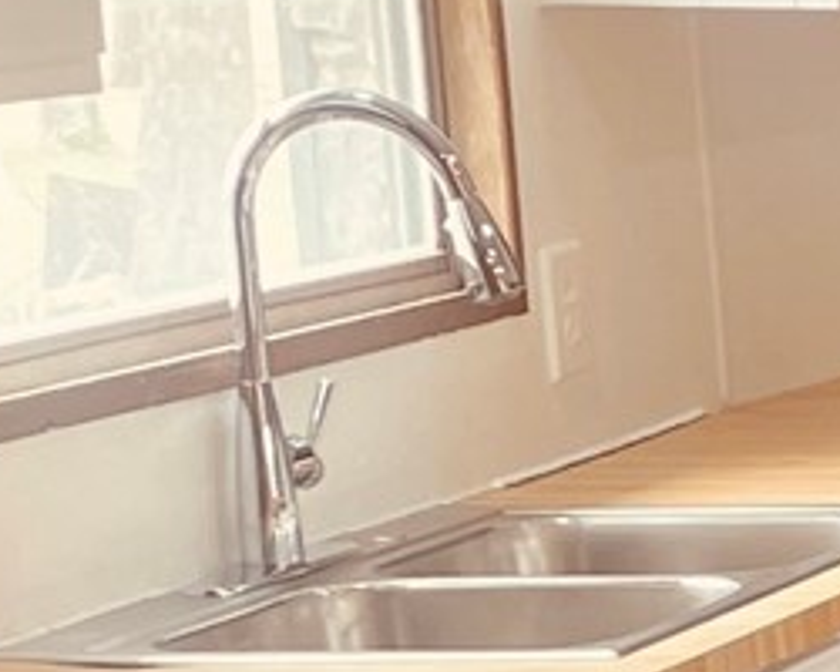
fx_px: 4848
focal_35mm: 195
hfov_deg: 9.3
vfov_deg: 7.7
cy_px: 1082
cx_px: 1670
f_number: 1.6
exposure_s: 1/60
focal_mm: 4.2
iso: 80
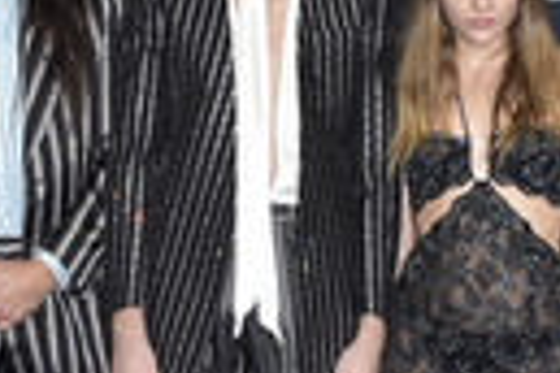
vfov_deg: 13.9
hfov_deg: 20.8
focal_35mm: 98
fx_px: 1524
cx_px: 360
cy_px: 295
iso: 640
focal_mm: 28
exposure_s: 1/250
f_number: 6.3
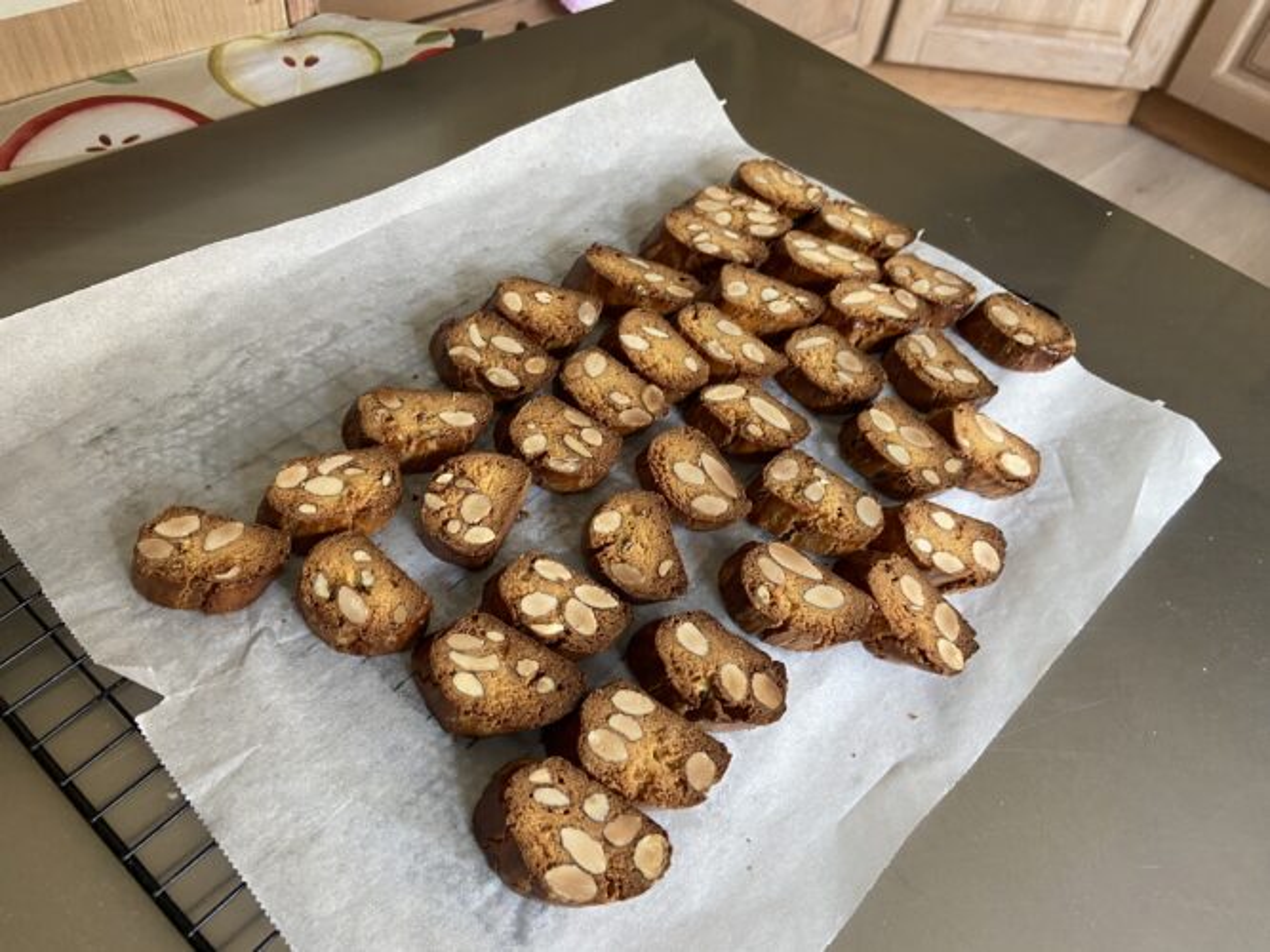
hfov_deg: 67.3
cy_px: 476
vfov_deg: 53.0
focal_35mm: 26
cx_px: 635
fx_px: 954
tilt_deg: -50.0
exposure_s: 1/61
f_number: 1.8
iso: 125
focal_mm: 4.25
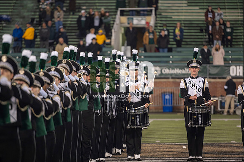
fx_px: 1355
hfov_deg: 10.3
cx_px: 122
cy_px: 81
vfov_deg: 6.9
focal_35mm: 200
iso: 1000
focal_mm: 200
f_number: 2.8
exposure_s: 1/500
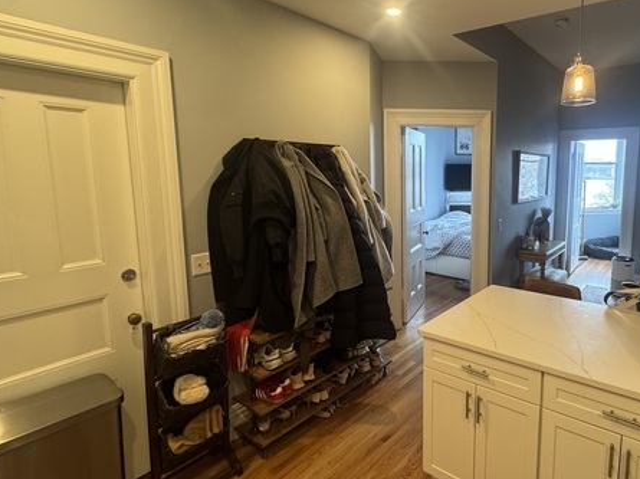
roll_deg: -1.0
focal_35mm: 21
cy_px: 217
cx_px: 424
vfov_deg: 63.2
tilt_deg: -7.1
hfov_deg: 76.7
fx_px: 388
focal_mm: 2.22
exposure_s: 1/60
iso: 250
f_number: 2.2
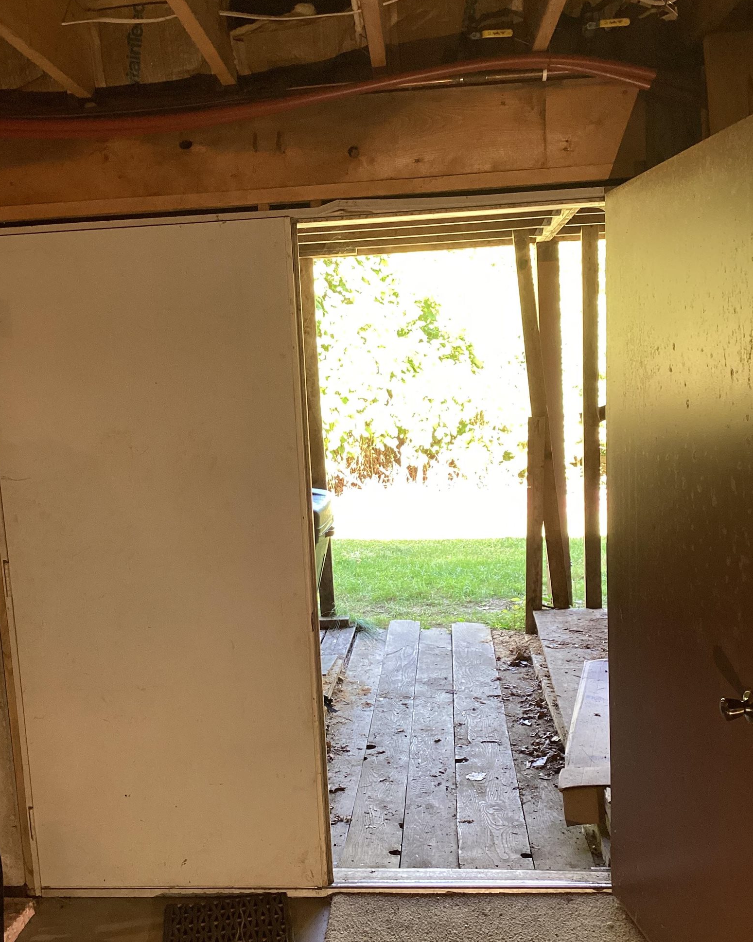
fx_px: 1003
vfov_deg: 50.1
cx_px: 337
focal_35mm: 36
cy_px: 546
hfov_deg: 41.1
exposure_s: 1/50
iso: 100
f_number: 2.4
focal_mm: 3.3
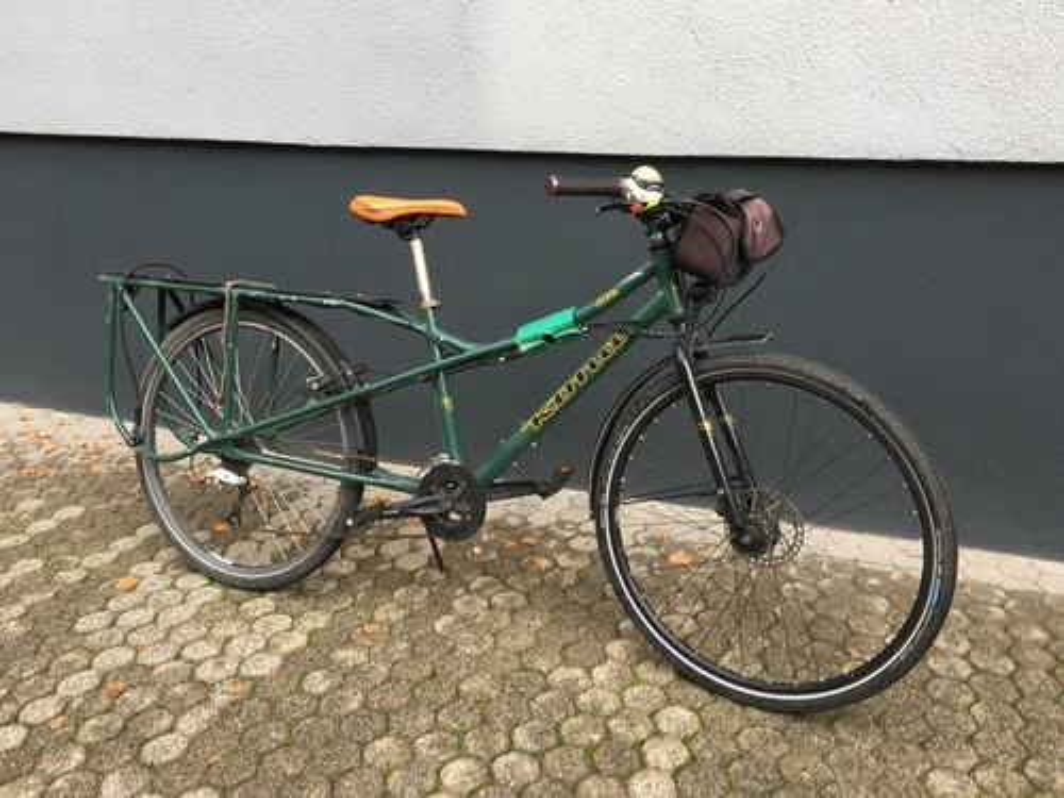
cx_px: 532
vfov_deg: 48.2
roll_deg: +0.1
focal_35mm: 29
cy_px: 399
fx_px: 891
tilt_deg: -18.4
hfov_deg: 61.7
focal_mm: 4.15
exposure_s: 1/127
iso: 25
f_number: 2.2
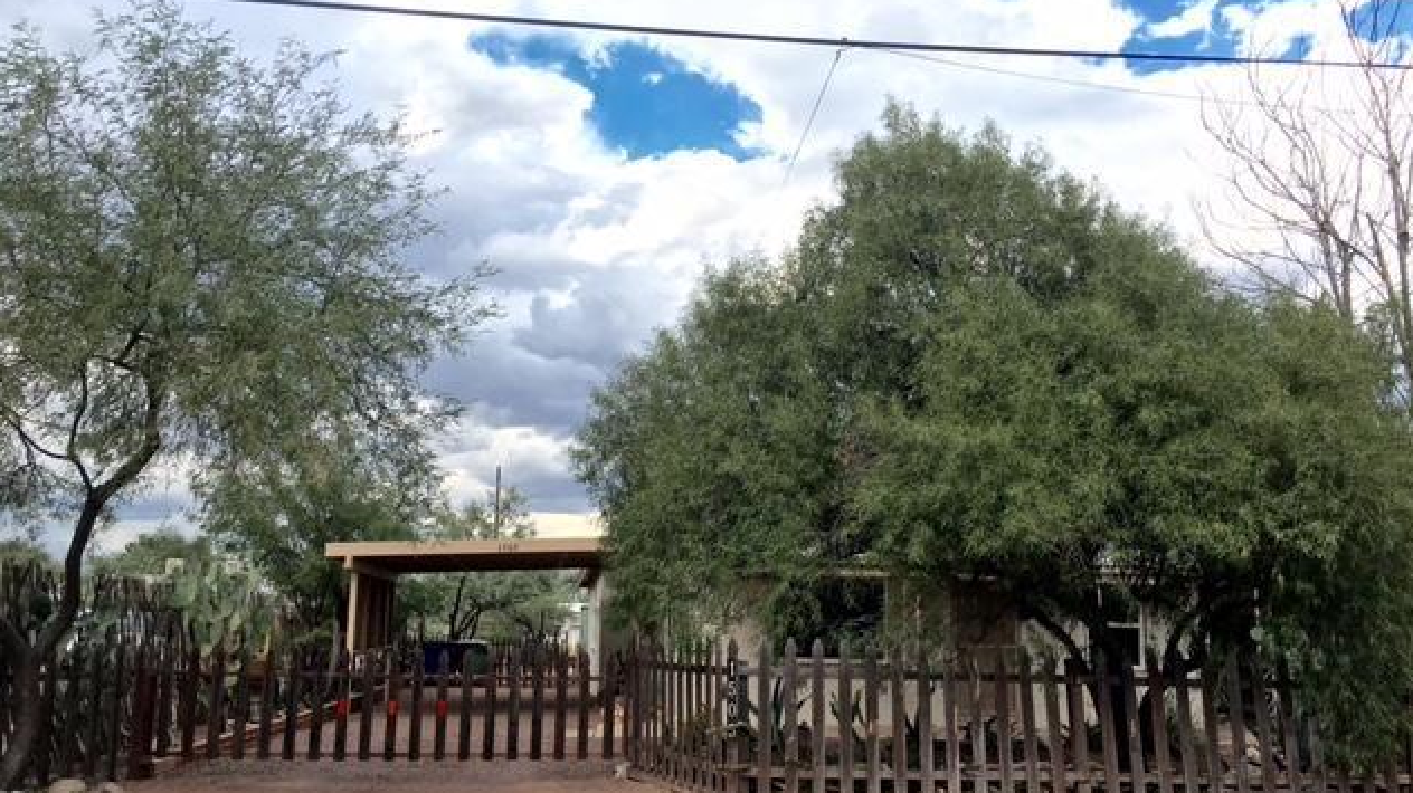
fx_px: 1199
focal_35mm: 32
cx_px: 711
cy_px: 487
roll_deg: -1.4
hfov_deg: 61.0
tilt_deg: +7.6
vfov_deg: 36.5
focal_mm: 4.15
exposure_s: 1/836
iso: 25
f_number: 2.2
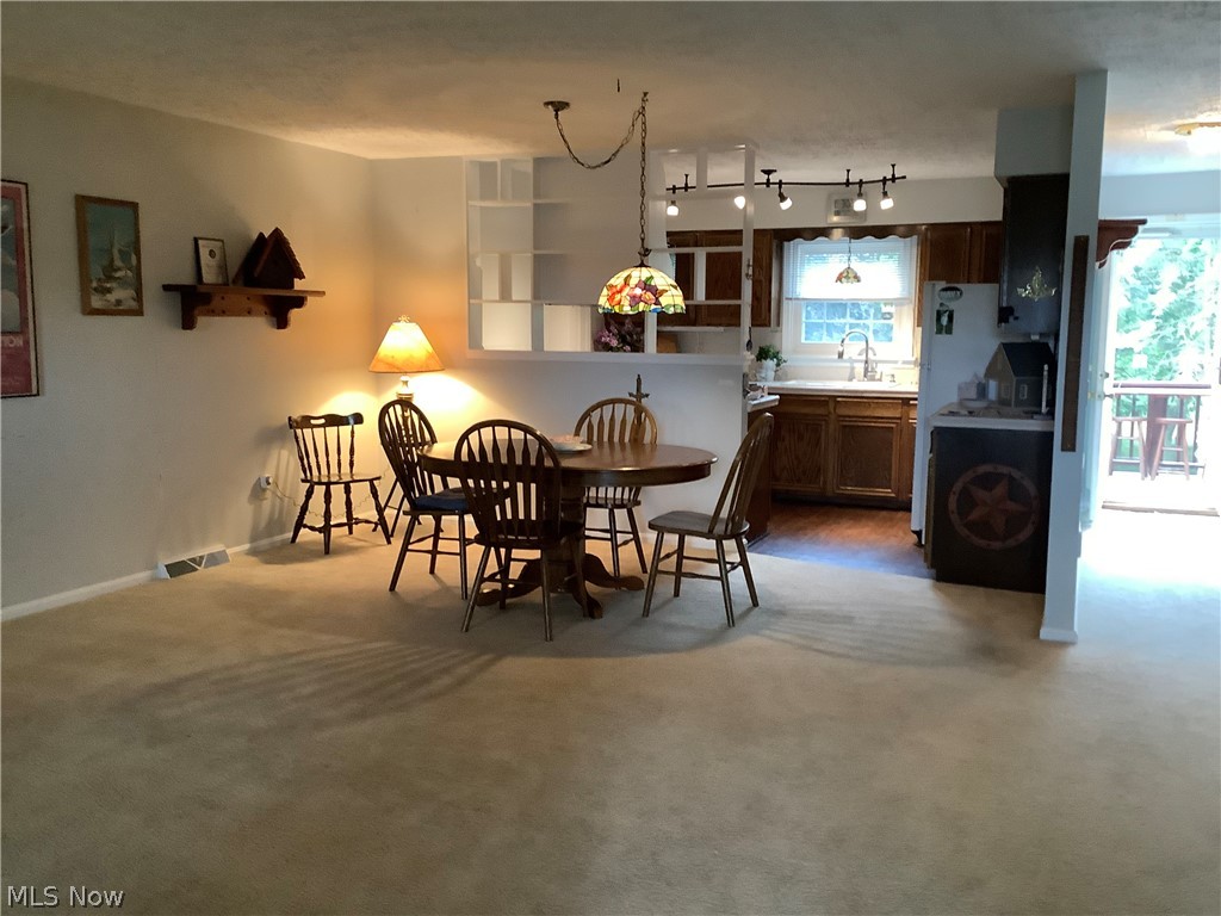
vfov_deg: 45.4
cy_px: 458
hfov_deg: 58.4
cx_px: 610
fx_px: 1093
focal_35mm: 31
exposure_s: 1/60
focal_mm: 3.3
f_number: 2.4
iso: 320
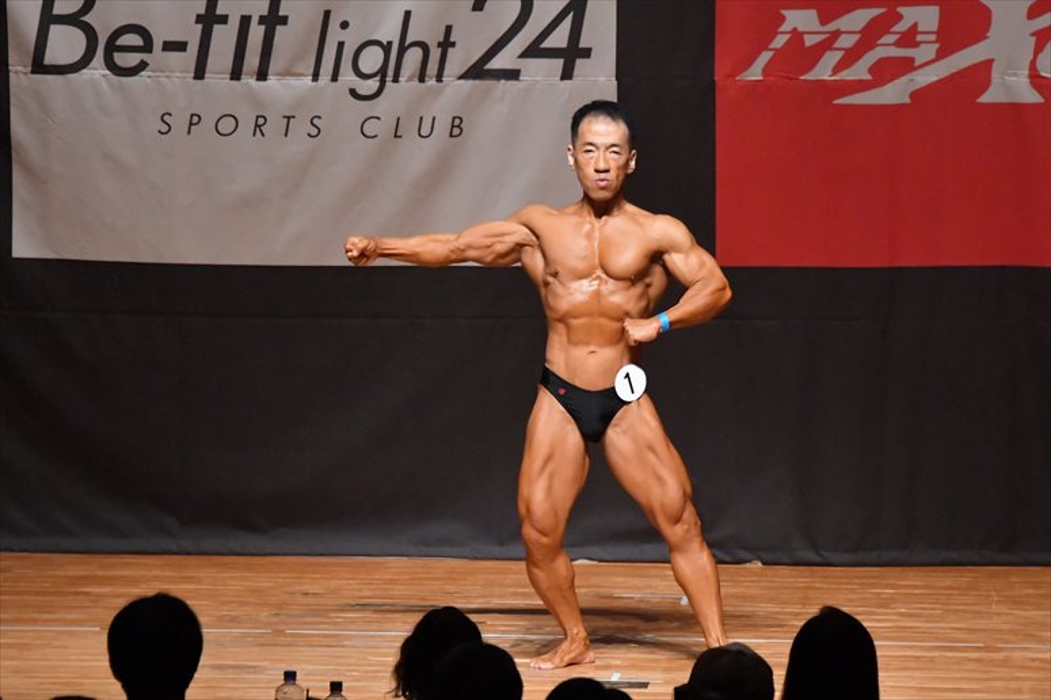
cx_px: 526
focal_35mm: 285
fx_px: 8316
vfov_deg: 4.8
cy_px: 350
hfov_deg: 7.2
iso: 10000
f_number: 5.6
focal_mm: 190
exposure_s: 1/400
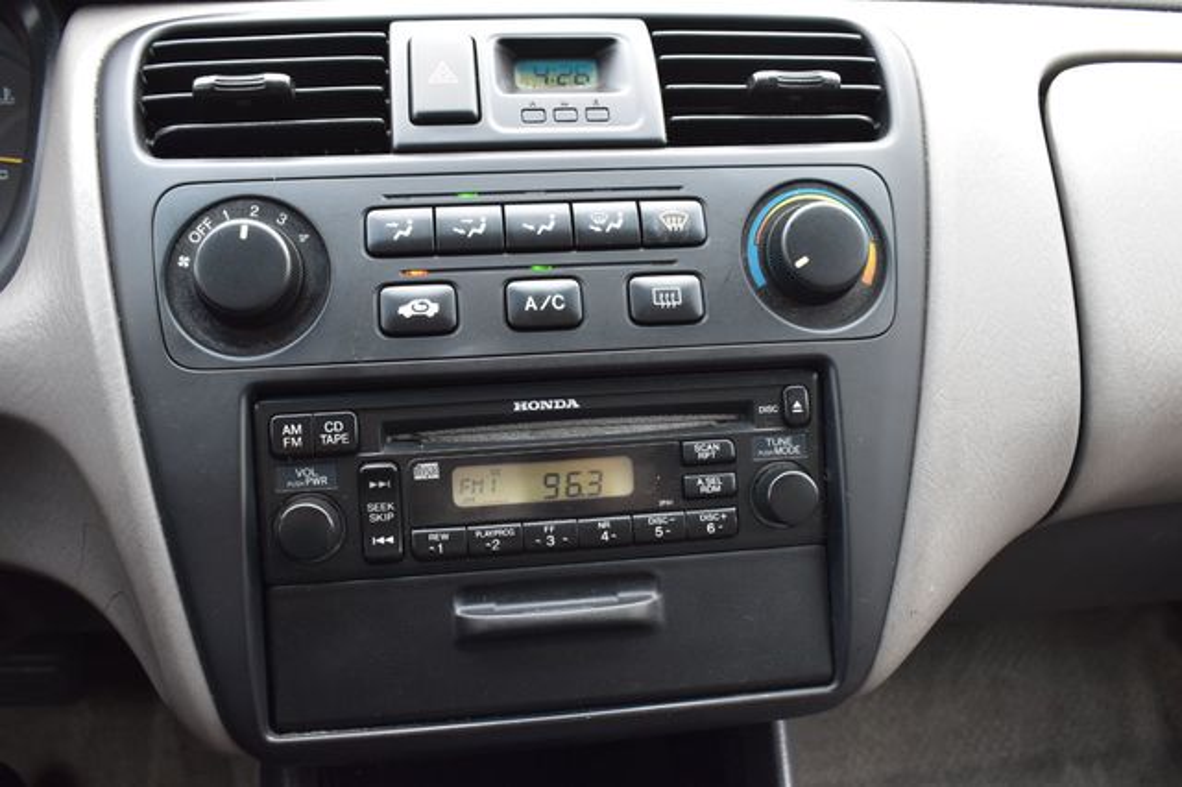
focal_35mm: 33
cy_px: 394
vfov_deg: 39.9
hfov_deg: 57.2
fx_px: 1083
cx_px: 591
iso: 400
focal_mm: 22
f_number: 7.1
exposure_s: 1/30
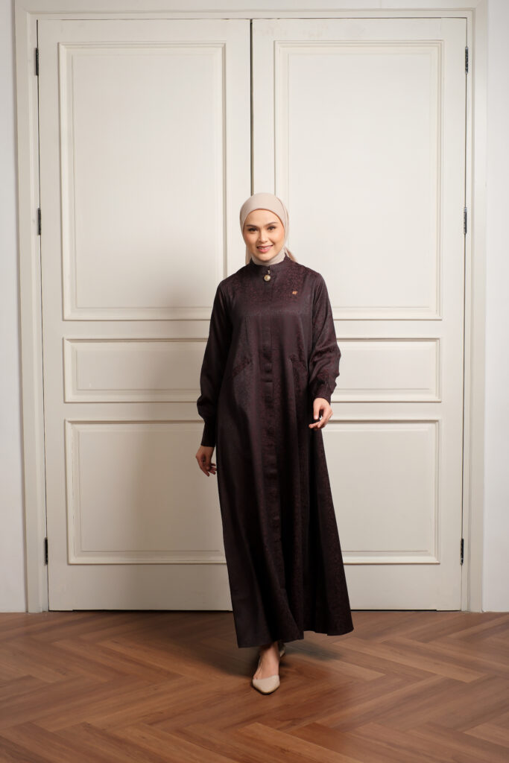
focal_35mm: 53
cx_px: 254
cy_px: 382
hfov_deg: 25.5
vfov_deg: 37.5
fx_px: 1124
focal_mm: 35
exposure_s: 1/200
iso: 250
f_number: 7.1
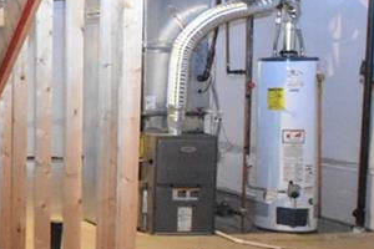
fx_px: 831
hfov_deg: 20.1
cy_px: 133
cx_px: -252
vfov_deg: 17.1
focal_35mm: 80
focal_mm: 10
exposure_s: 1/125
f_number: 3.5
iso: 6400
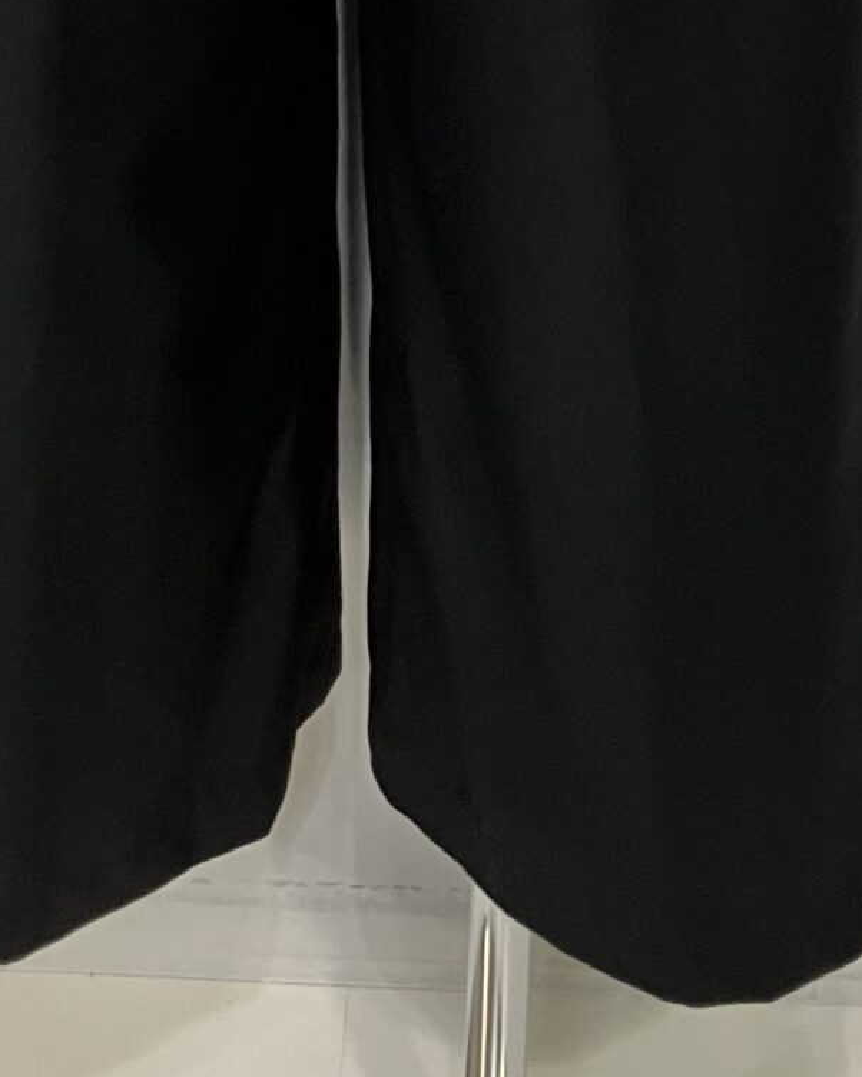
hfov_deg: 16.5
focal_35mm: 93
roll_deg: -0.7
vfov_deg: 18.2
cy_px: -559
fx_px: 2965
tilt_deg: -25.0
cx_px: 445
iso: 160
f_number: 1.8
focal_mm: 3.99
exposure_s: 1/50
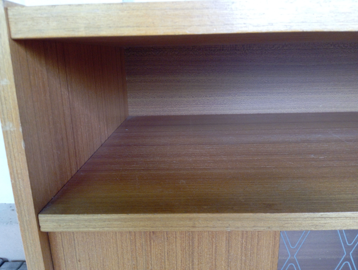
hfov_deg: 63.4
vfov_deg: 49.9
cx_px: 179
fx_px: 290
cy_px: 135
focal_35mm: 28
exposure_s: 1/33.3
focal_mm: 4.22
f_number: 1.8
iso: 688
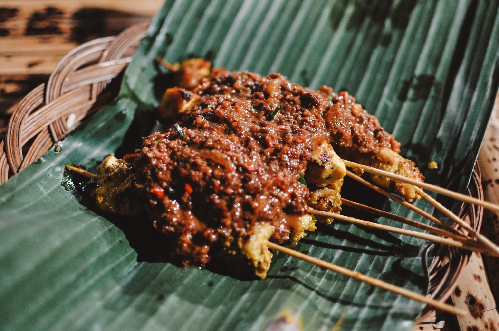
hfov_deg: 37.9
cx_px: 250
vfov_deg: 25.7
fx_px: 727
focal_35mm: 52
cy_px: 166
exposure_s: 1/25
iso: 500
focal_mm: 35
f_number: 1.8
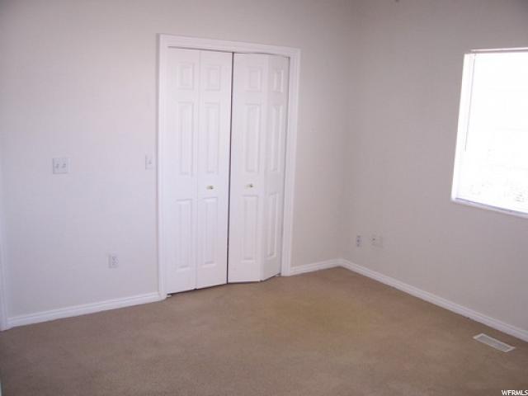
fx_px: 519
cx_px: 264
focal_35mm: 34
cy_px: 198
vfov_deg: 41.8
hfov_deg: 54.0
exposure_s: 1/60
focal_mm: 5.6
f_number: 2.7
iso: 125
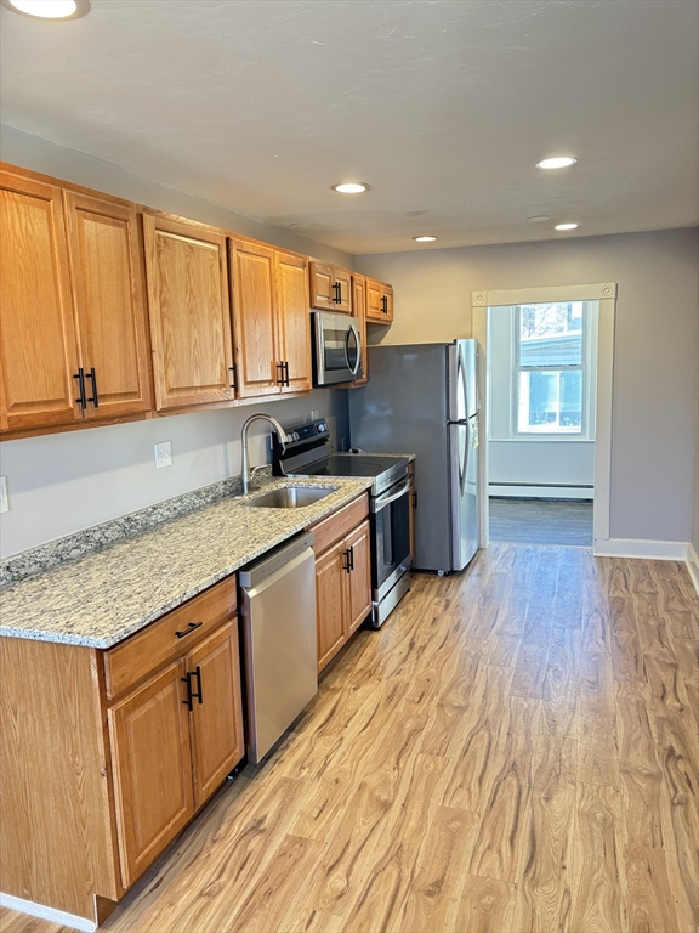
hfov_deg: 53.1
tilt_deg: -9.4
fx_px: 700
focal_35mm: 26
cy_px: 466
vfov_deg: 67.3
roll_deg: +1.5
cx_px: 350
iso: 200
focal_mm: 5.96
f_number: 1.6
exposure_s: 1/60
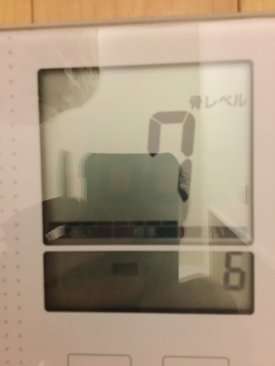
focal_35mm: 31
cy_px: 183
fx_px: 328
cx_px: 138
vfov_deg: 58.4
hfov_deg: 45.4
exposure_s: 1/15
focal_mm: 3.3
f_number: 2.4
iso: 400
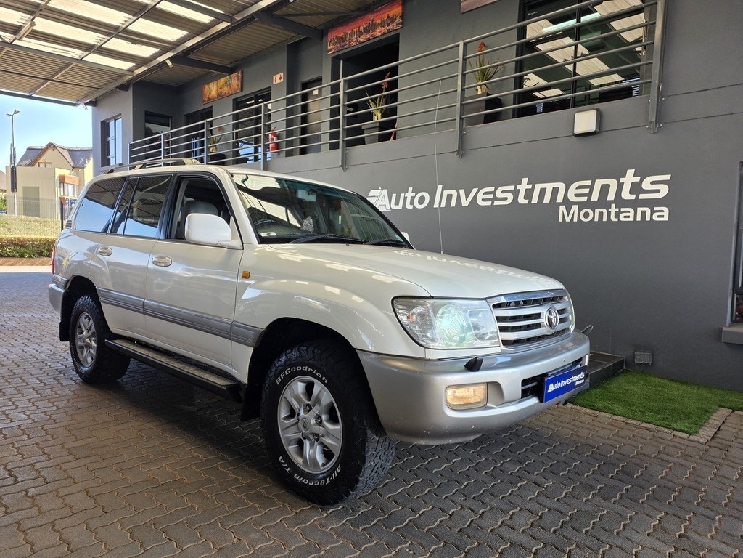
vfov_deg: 58.9
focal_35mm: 23
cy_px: 279
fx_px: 494
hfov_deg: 73.9
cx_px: 372
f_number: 1.7
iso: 32
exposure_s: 1/180
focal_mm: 6.25
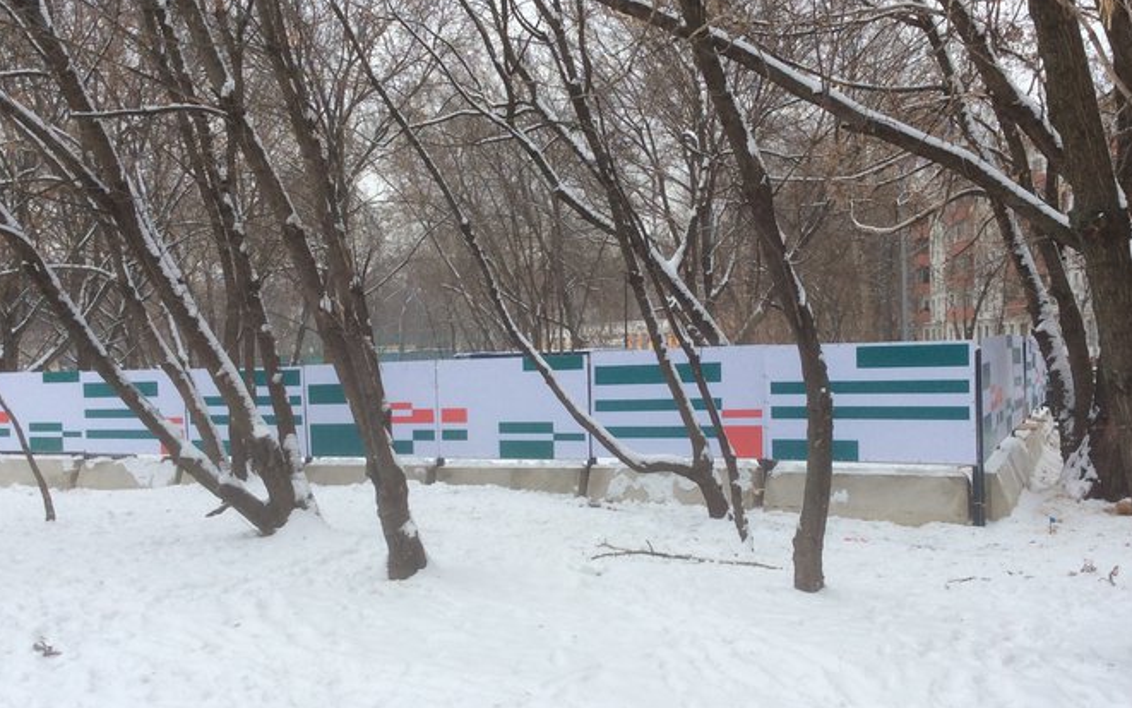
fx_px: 1265
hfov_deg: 48.2
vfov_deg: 31.2
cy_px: 403
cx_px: 618
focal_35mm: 41
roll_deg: +1.2
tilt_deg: -3.9
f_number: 2.4
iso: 32
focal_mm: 3.3
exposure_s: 1/132
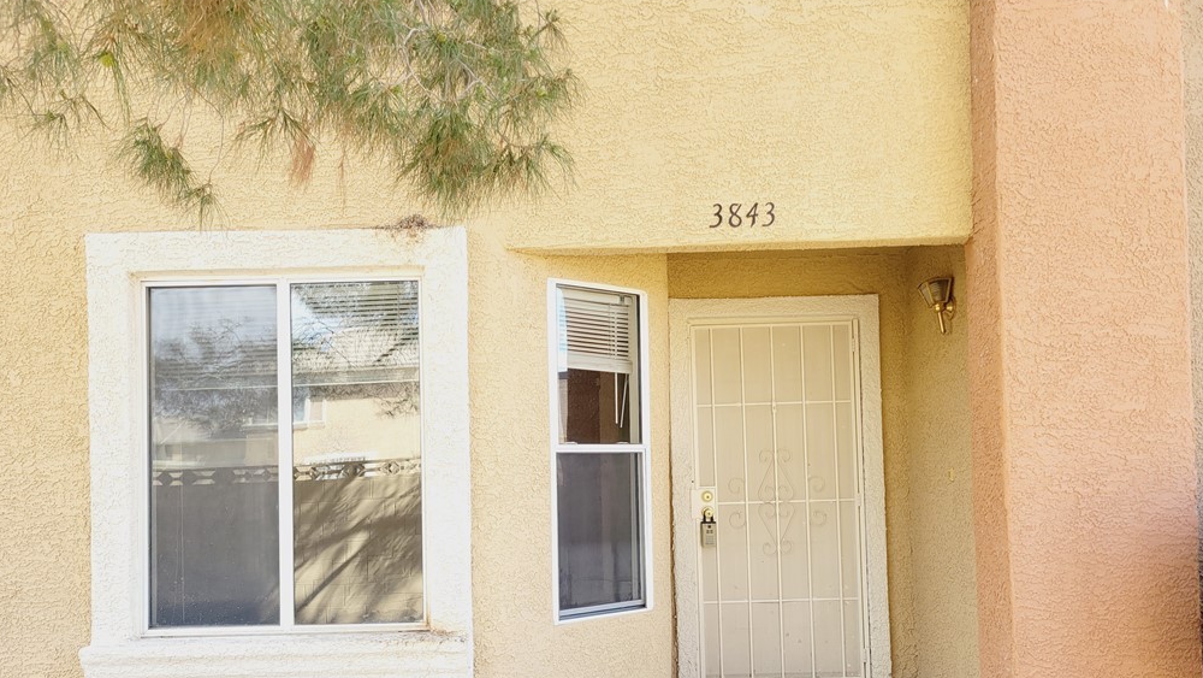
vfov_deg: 39.8
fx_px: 925
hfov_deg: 66.0
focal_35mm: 29
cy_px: 448
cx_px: 591
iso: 40
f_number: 1.8
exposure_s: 1/329
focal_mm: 5.4
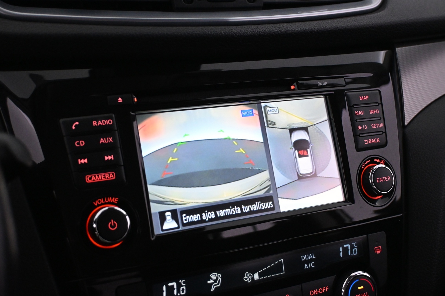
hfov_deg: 40.5
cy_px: 148
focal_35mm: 49
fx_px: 603
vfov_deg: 27.7
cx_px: 222
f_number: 5
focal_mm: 32.5
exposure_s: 1/80
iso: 3200
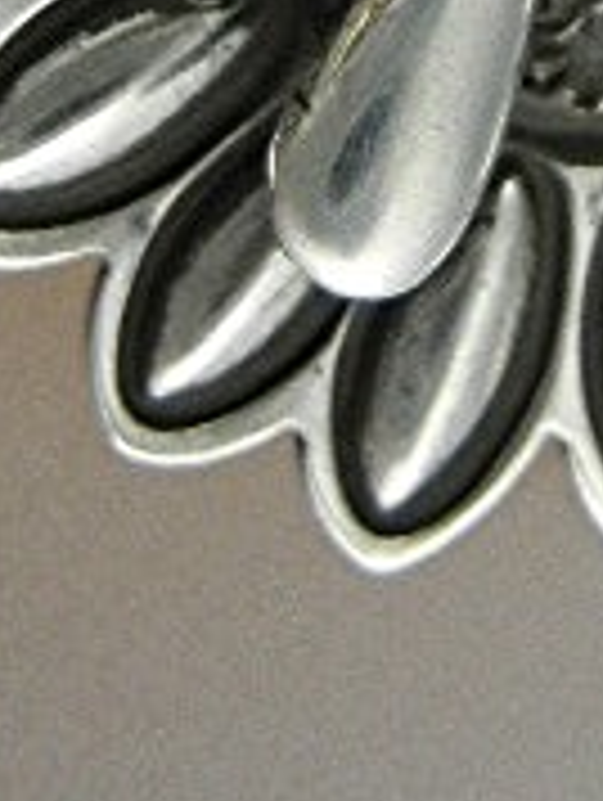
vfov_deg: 9.1
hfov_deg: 7.0
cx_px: 562
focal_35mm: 212
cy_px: -315
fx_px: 4912
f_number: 4
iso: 400
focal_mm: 10.6
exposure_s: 1/26.4
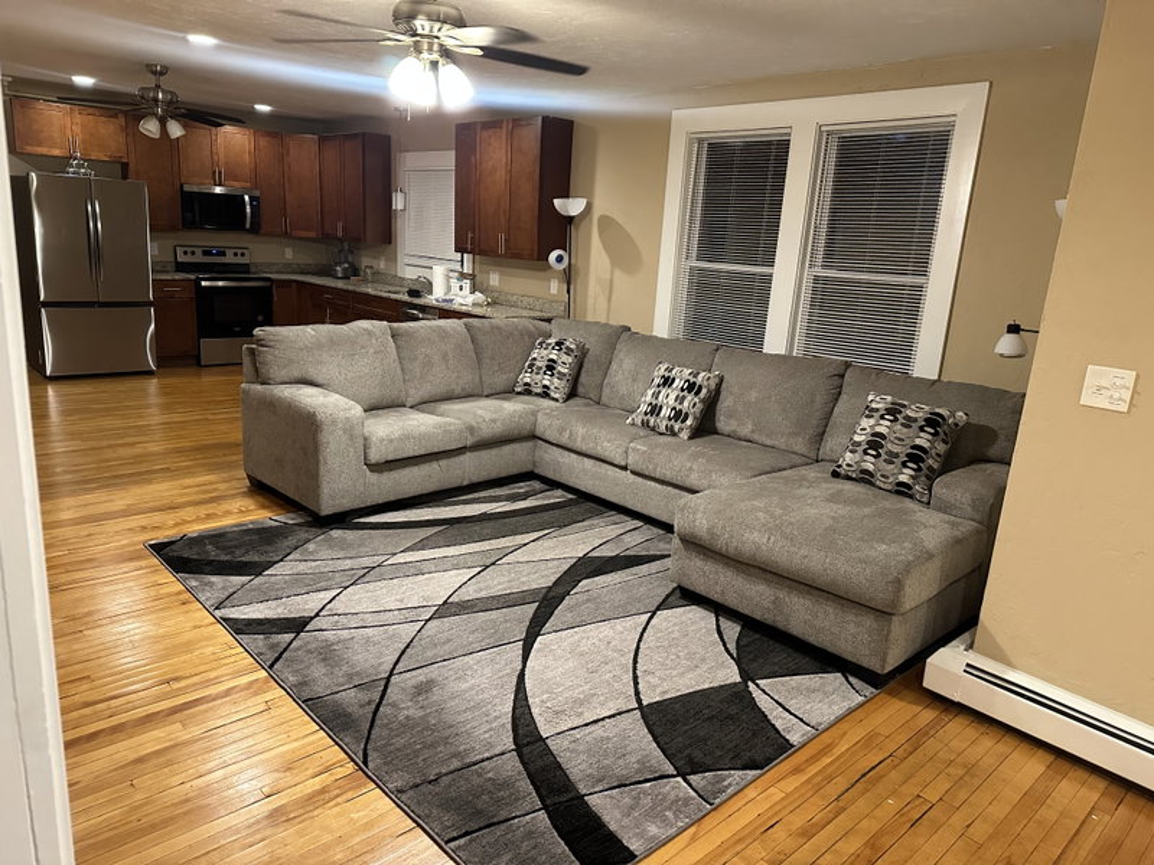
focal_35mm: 24
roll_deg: -2.7
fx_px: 800
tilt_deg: -13.8
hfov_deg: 71.6
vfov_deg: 56.8
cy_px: 432
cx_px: 577
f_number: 1.78
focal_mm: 6.86
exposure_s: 1/60
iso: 500
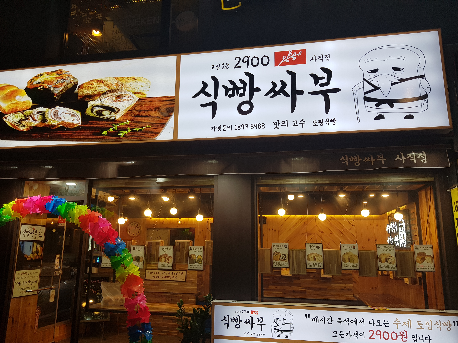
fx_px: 344
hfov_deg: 67.3
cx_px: 229
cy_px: 172
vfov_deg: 53.1
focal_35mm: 26
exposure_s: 1/167
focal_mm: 4.2
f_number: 1.7
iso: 40
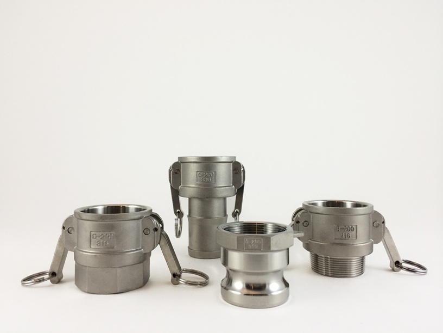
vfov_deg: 46.8
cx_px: 222
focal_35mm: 30
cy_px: 166
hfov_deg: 60.0
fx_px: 384
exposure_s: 1/40
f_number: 2.2
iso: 40
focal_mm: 4.12
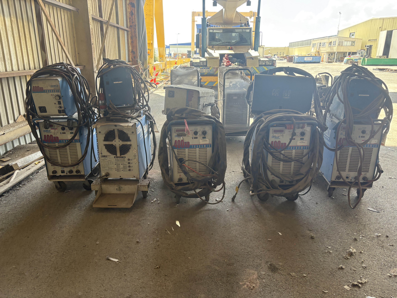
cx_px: 198
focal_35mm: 26
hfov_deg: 67.3
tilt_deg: -16.1
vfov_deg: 53.1
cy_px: 149
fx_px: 298
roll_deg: -1.8
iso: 64
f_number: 1.6
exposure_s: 1/136
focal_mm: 5.96
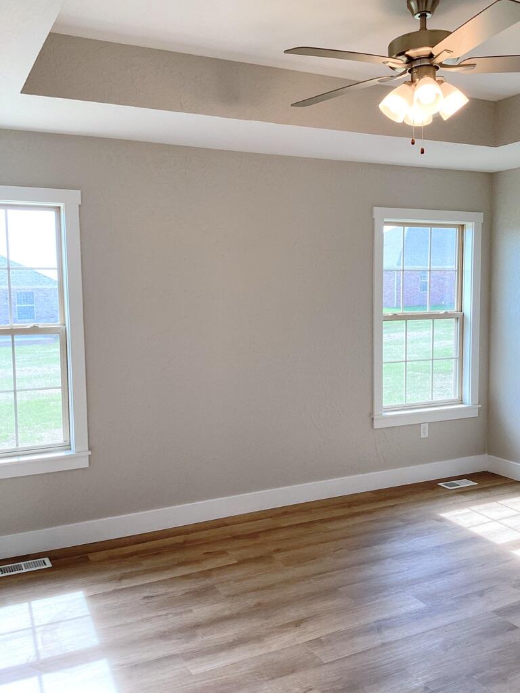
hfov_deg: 45.4
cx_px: 260
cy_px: 346
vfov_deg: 58.4
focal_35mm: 31
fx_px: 621
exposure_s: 1/120
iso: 50
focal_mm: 3.3
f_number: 2.4
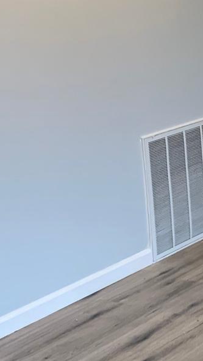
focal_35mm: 98
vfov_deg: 21.7
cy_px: 136
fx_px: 938
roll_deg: +2.4
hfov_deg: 11.7
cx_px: 322
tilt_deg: -10.9
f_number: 1.8
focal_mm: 4.25
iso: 64
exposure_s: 1/120
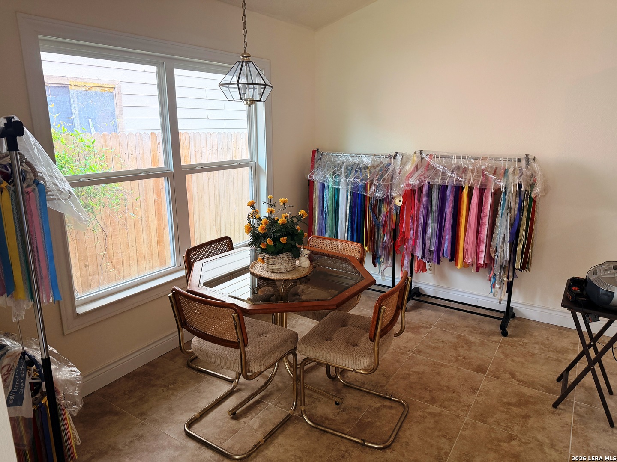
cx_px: 308
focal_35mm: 24
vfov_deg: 56.8
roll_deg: -0.5
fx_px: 428
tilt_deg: -14.3
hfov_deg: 71.6
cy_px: 231
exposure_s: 1/133
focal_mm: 6.76
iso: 200
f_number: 1.78
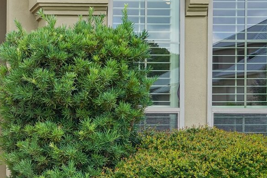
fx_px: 685
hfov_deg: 20.4
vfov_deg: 14.8
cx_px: -64
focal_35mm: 92
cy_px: 119
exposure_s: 1/60
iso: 100
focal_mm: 33.5
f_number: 8
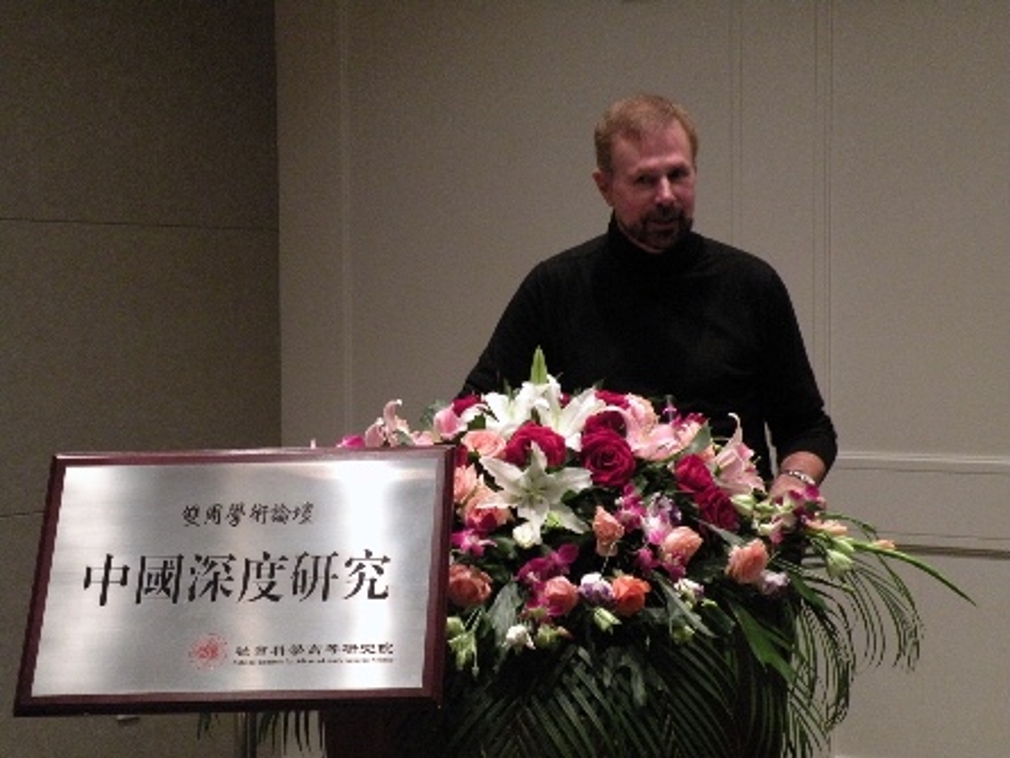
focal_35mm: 84
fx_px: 2452
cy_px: 379
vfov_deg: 17.6
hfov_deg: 23.3
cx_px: 505
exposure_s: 1/34
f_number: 4
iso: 400
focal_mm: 14.9
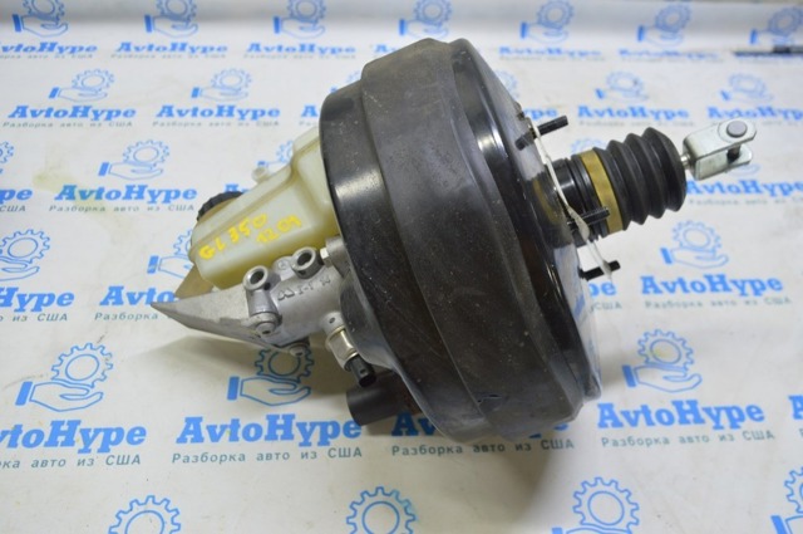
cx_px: 402
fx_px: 702
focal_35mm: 32
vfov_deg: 41.6
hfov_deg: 59.6
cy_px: 267
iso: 400
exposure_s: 1/20
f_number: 5.6
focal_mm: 21
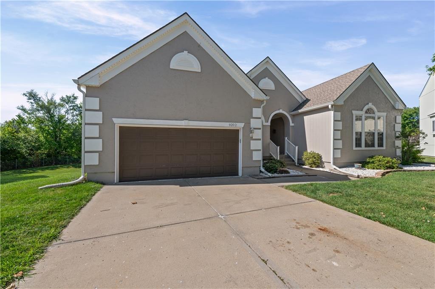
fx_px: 169
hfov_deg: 104.3
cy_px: 144
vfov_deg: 81.1
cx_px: 218
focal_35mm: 14
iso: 400
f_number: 11
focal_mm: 14
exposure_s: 1/500
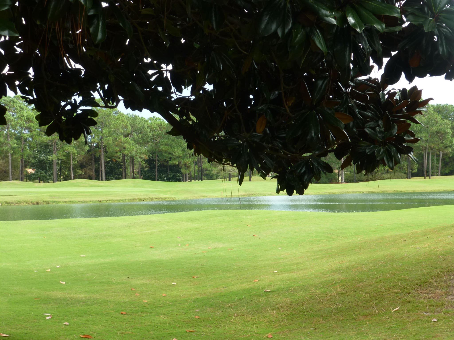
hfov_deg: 27.8
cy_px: 170
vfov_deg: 21.0
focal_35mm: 70
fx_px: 918
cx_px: 227
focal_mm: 12.5
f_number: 5
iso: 100
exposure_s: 1/125
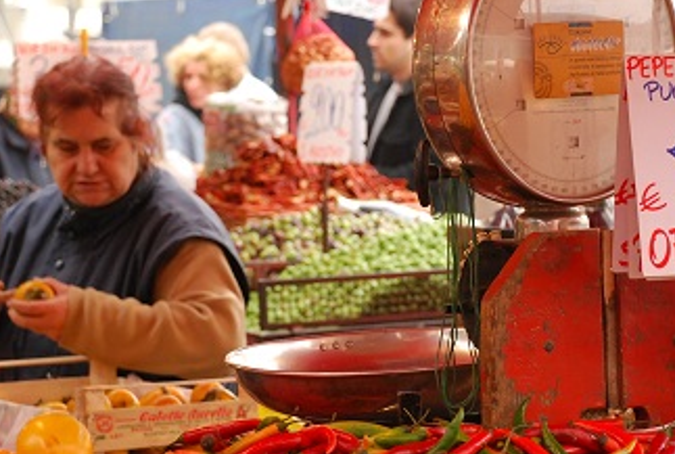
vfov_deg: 10.0
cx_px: 397
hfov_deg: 14.8
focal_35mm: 138
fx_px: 2593
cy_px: 293
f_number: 5.3
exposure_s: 1/100
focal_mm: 62
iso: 800
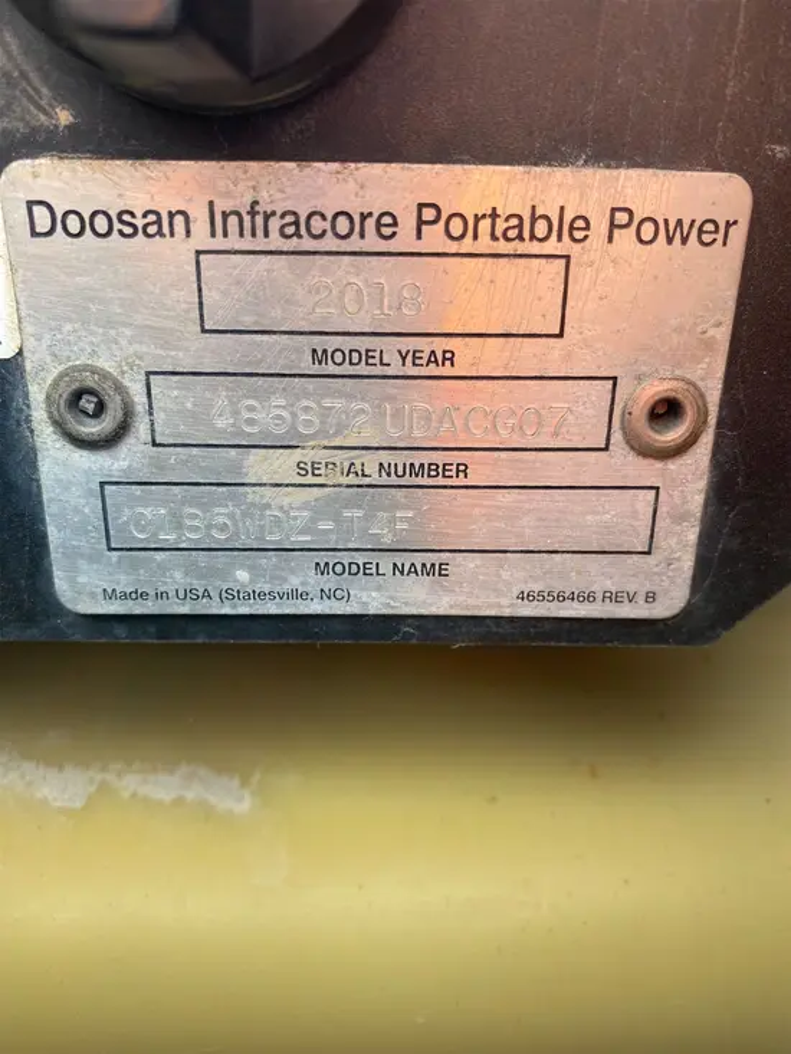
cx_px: 396
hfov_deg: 53.1
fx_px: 792
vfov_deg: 67.3
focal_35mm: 26
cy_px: 527
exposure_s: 1/214
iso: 32
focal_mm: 4.25
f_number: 1.8
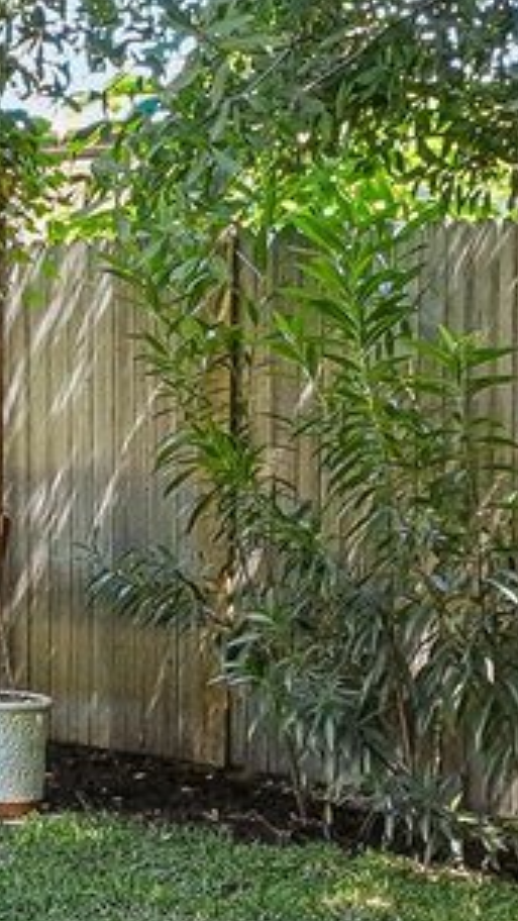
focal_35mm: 106
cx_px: -182
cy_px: 550
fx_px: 2588
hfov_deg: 11.1
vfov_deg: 20.2
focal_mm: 10
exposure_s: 1/30
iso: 160
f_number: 8
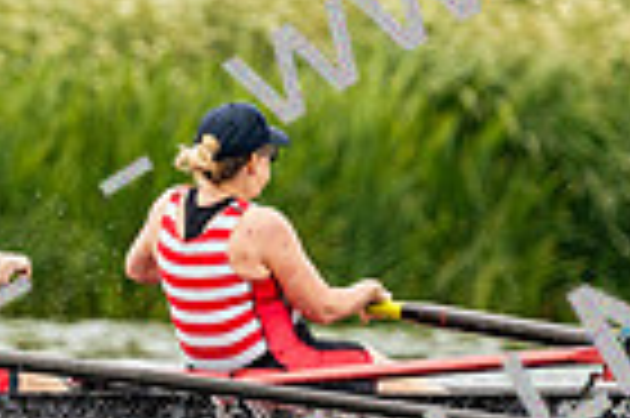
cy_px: 200
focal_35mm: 2489
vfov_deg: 0.6
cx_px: -104
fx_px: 43506
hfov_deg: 0.8
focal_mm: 600
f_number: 6.3
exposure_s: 1/2000
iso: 640
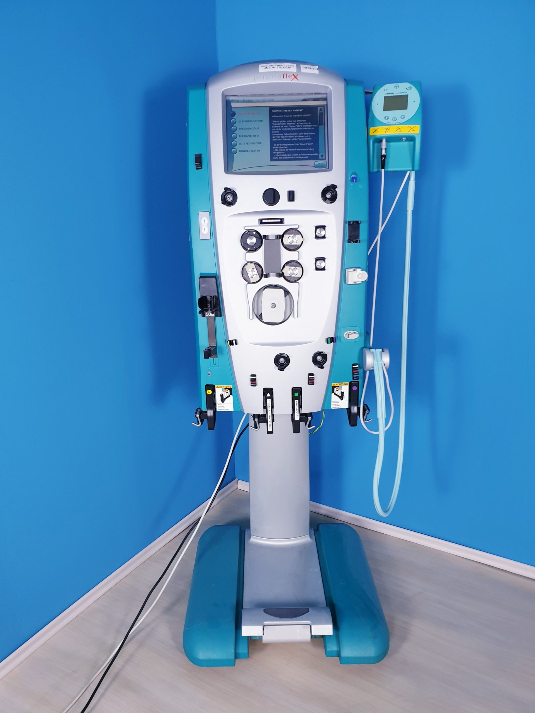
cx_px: 268
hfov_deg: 53.1
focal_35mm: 26
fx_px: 536
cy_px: 356
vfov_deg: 67.3
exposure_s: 1/50
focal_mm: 4.3
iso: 80
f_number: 2.4
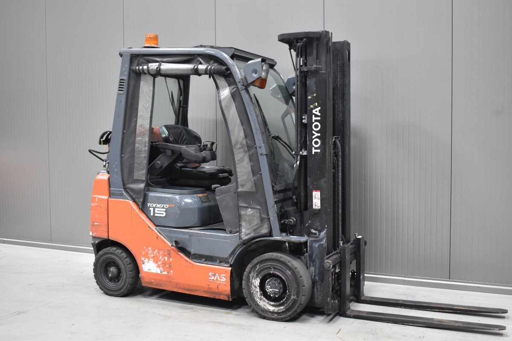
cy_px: 170
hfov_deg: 47.9
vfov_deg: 33.0
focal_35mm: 40
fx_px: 576
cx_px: 256
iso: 1600
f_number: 4
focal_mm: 27
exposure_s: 1/40
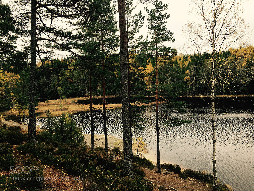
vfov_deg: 48.2
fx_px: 213
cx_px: 127
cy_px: 96
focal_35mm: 29
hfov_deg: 61.7
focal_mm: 4.15
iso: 25
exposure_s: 1/272
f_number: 2.2
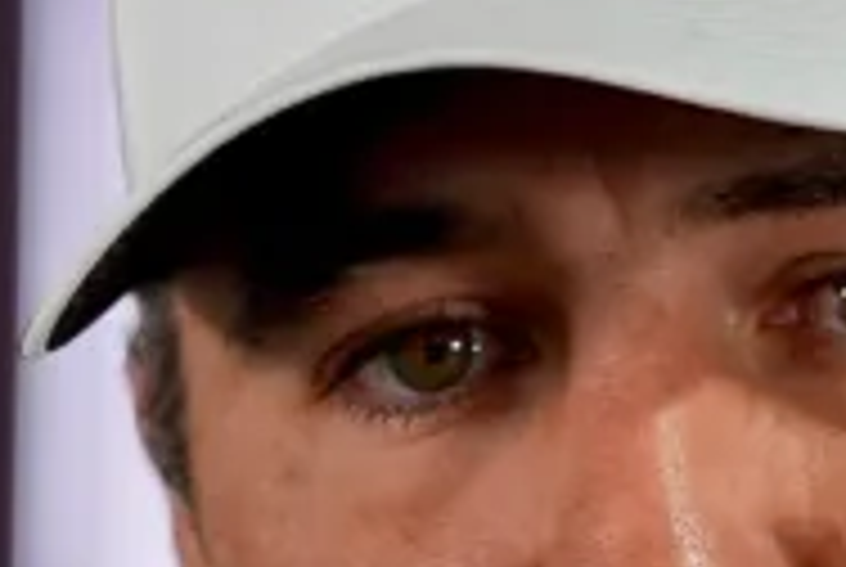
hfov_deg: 0.9
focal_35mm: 2386
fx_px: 56159
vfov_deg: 0.6
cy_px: 270
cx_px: 1400
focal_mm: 400
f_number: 2.8
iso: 1600
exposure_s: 1/800
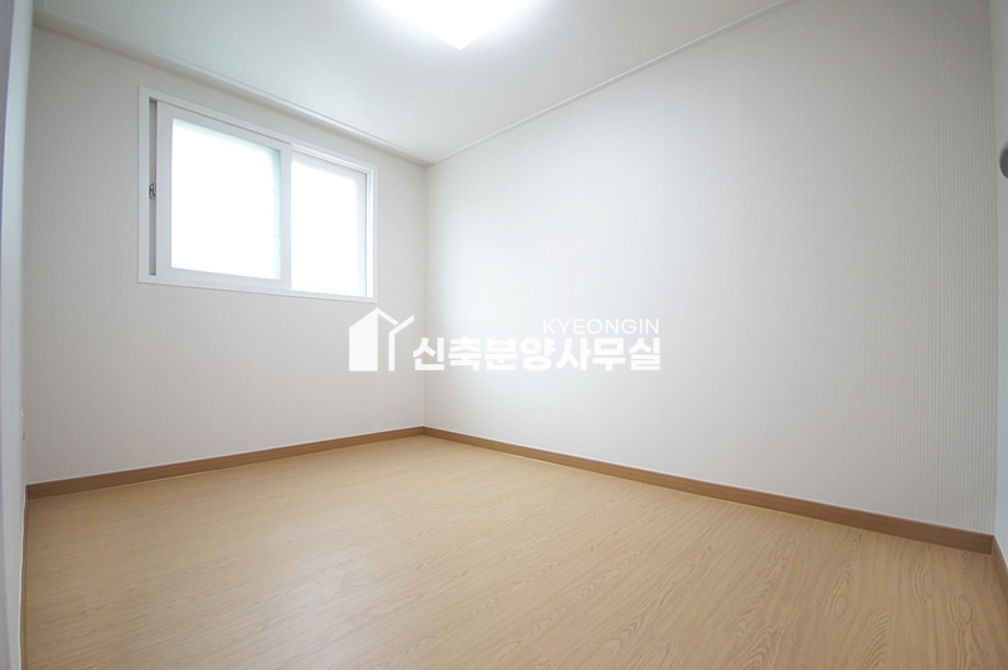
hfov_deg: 100.4
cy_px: 335
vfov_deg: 77.2
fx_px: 420
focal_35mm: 15
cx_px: 504
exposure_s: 1/80
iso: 800
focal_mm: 10
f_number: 4
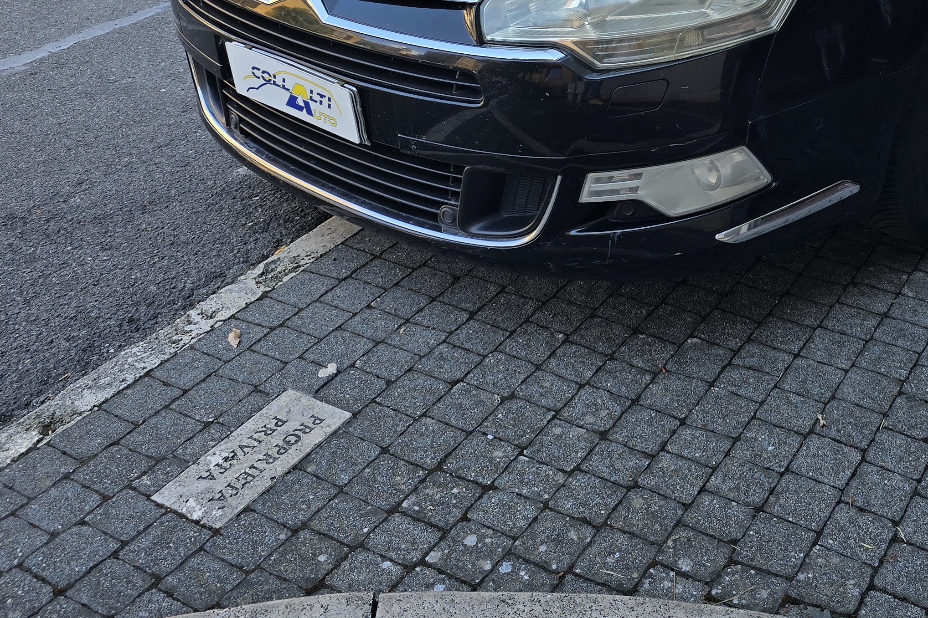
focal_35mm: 47
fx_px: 1211
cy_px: 0
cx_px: 723
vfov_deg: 27.1
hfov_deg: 40.4
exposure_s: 1/275
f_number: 1.7
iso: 12
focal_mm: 6.3
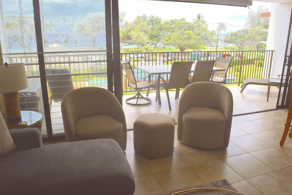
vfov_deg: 47.9
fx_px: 219
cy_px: 98
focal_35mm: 27
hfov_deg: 67.4
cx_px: 146
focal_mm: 18
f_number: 9
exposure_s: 1/320
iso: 200
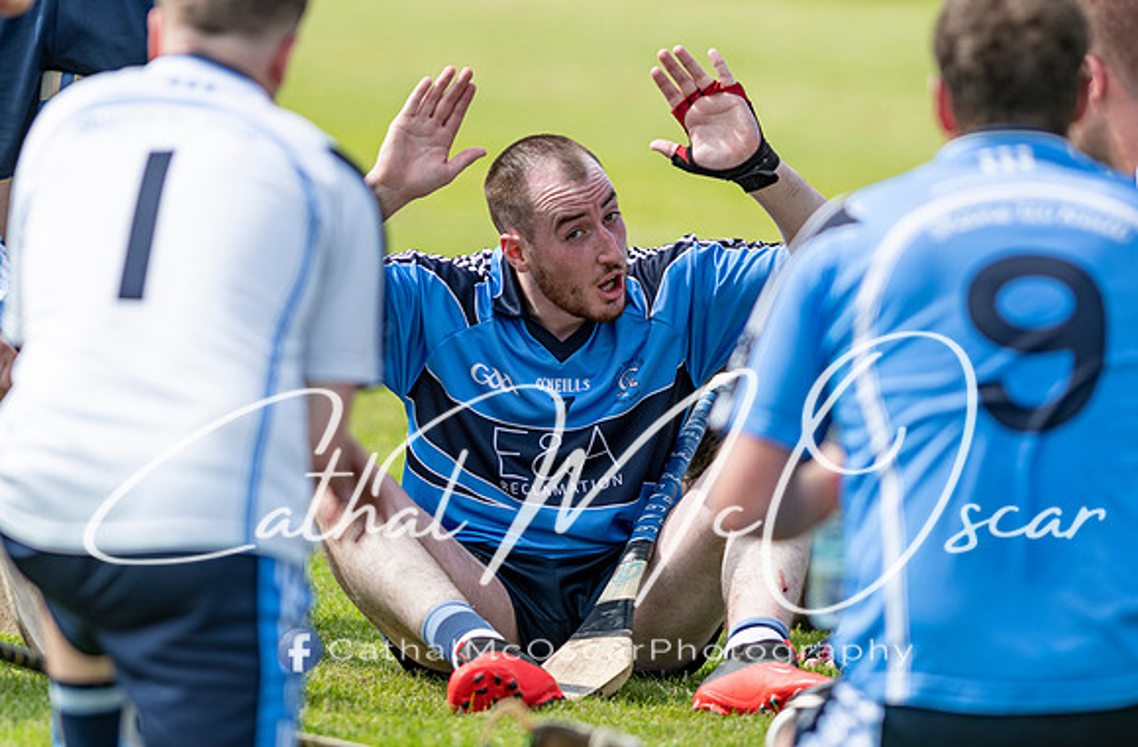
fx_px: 16734
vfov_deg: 2.6
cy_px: 397
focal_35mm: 532
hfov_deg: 3.9
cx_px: 550
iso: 100
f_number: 2.8
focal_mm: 300
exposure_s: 1/1600
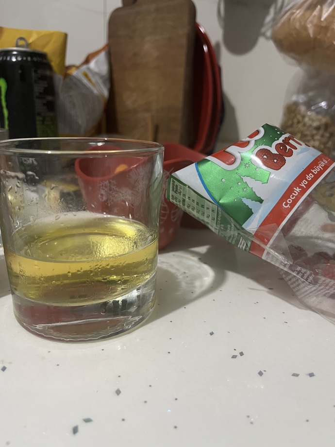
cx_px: 168
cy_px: 224
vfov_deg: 67.3
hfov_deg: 53.1
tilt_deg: -17.9
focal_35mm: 26
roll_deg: -1.4
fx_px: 335
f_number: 1.6
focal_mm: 5.1
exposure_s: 1/33
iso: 400
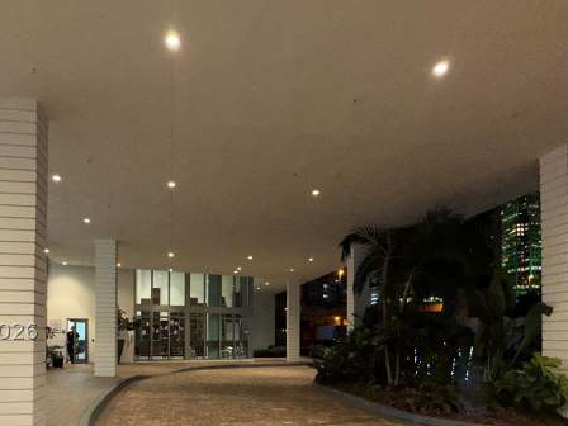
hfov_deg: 68.8
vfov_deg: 51.9
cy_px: 331
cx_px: 232
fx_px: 410
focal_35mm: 25
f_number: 2.2
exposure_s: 1/60
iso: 320
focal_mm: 2.22
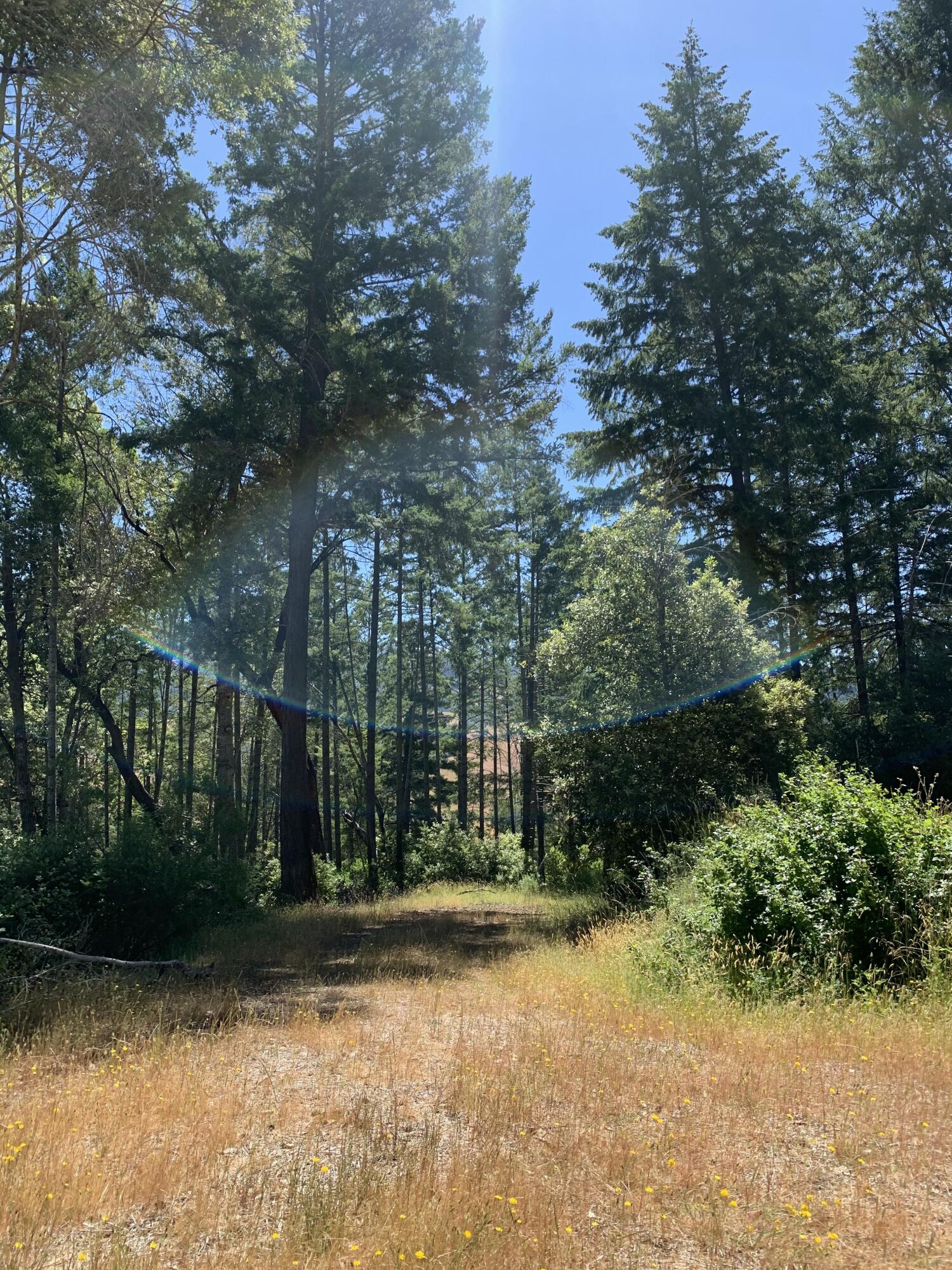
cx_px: 476
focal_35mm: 26
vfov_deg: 67.3
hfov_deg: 53.1
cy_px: 635
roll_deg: -1.7
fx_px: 953
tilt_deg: +5.4
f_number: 1.8
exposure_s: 1/1021
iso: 25
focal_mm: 4.25
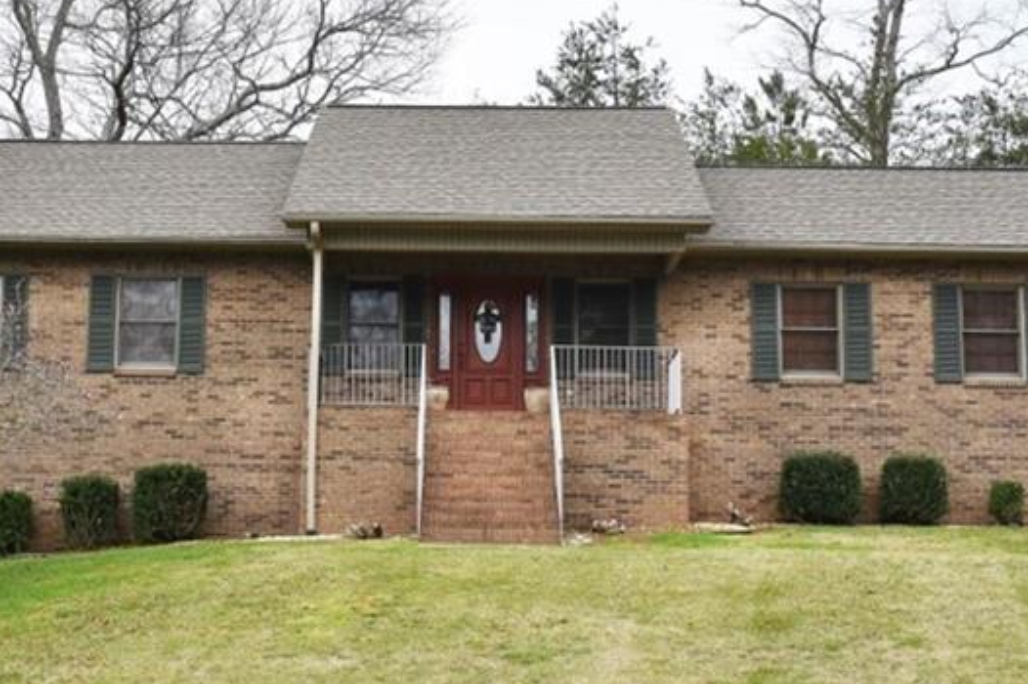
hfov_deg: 27.6
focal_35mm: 73
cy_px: 262
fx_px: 2082
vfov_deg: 18.6
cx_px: 387
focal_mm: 25
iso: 200
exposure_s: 1/500
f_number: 8
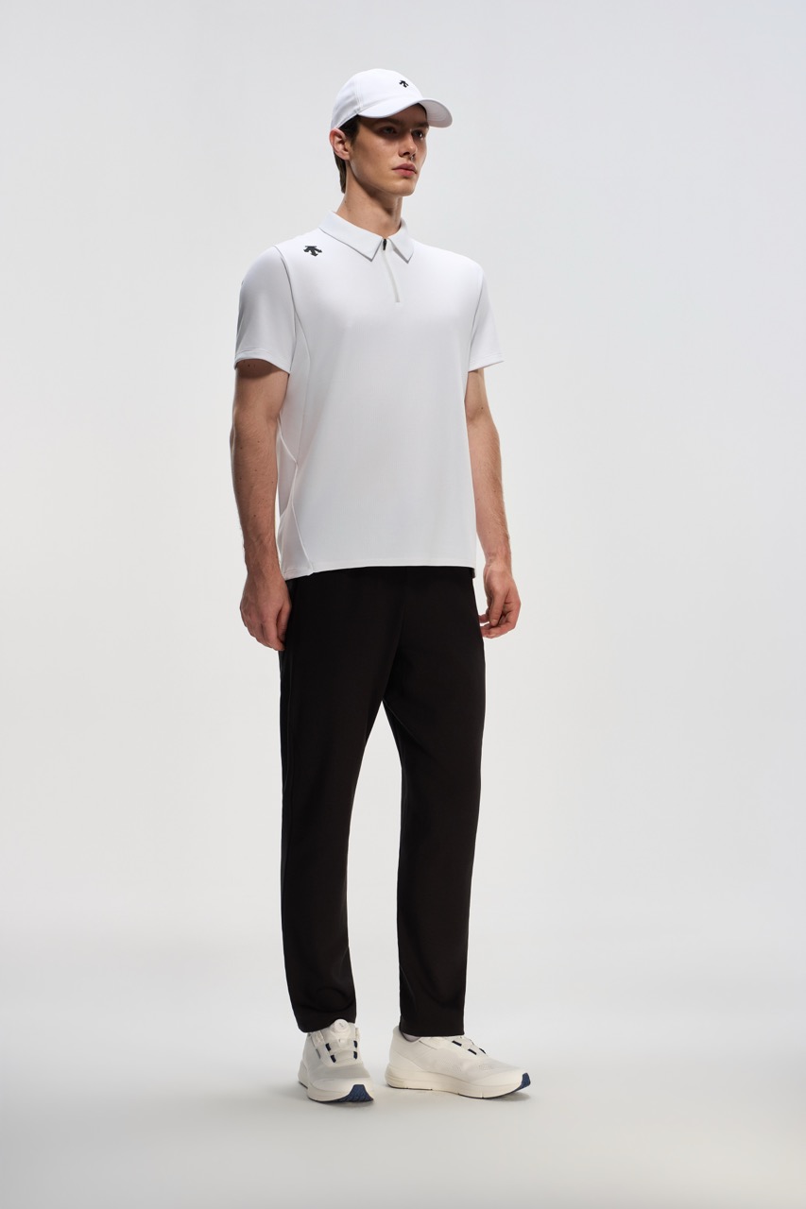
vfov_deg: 30.5
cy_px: 604
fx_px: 2217
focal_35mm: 66
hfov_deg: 20.6
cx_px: 403
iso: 200
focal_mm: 66
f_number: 9
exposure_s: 1/400
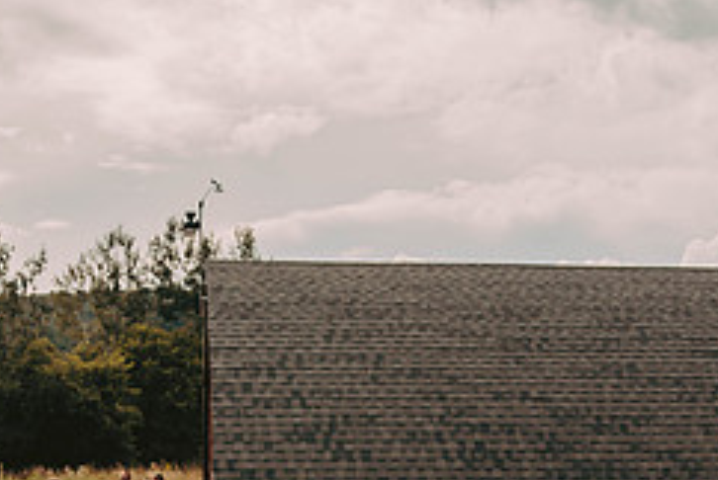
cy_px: 464
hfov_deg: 30.0
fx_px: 1338
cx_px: 341
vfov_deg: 19.8
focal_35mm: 67
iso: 320
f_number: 2.8
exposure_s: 1/4000
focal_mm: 28
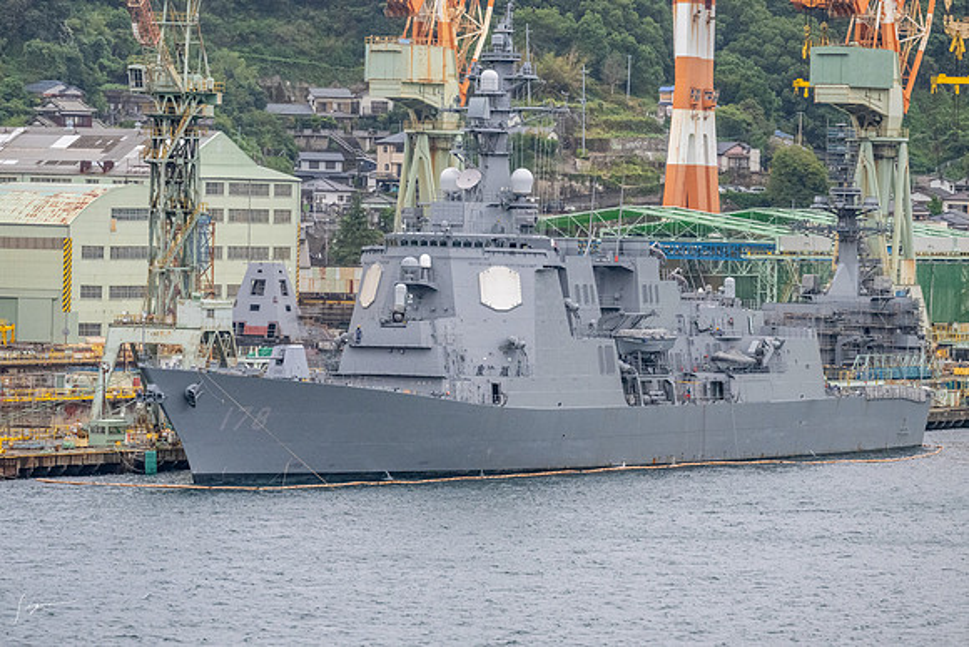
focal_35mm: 270
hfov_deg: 7.6
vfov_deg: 5.1
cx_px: 484
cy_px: 324
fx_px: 7269
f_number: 8
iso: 5600
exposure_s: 1/640
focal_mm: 270
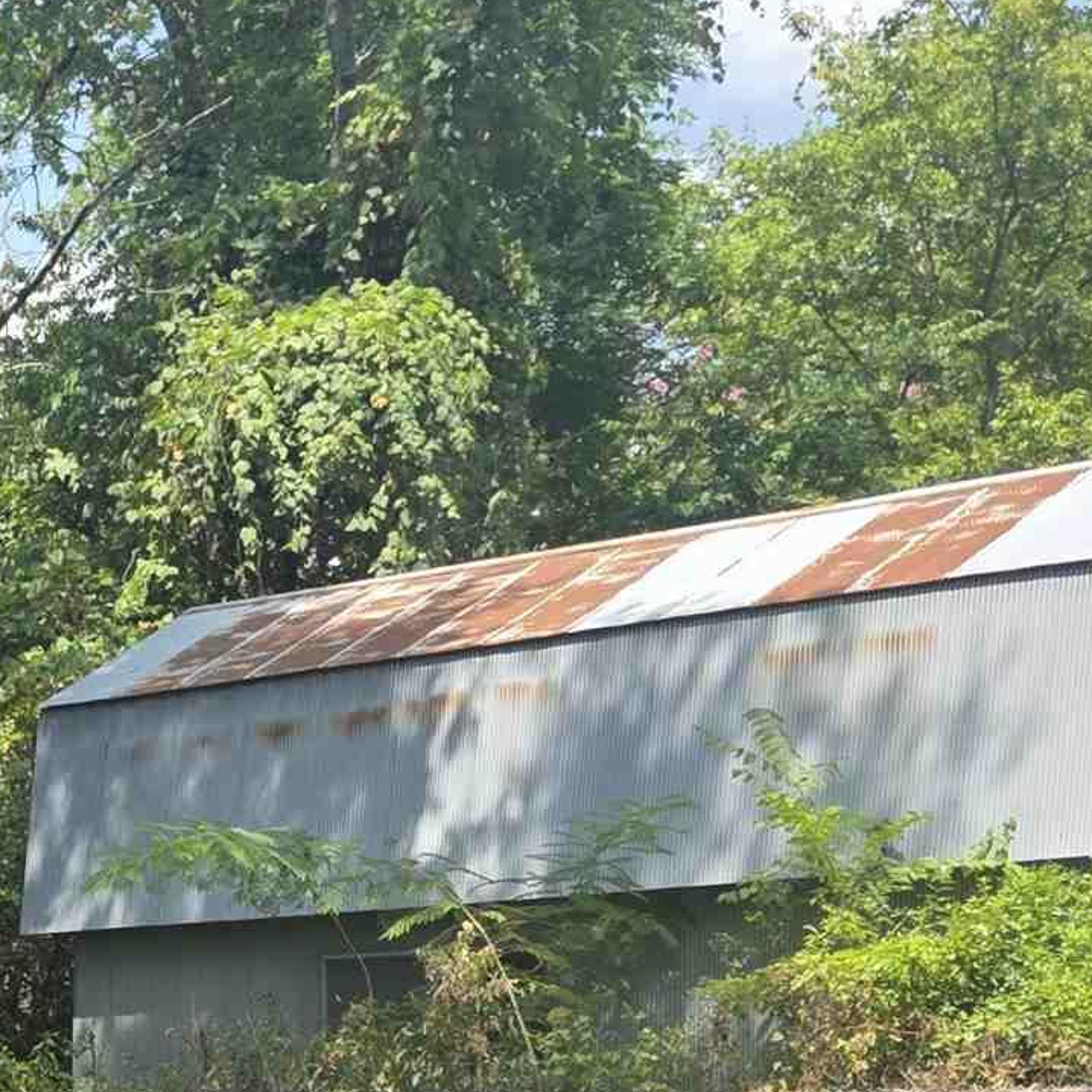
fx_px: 3105
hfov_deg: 15.7
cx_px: -1107
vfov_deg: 18.9
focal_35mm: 87
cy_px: 1296
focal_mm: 6.3
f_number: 1.7
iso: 80
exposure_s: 1/1686
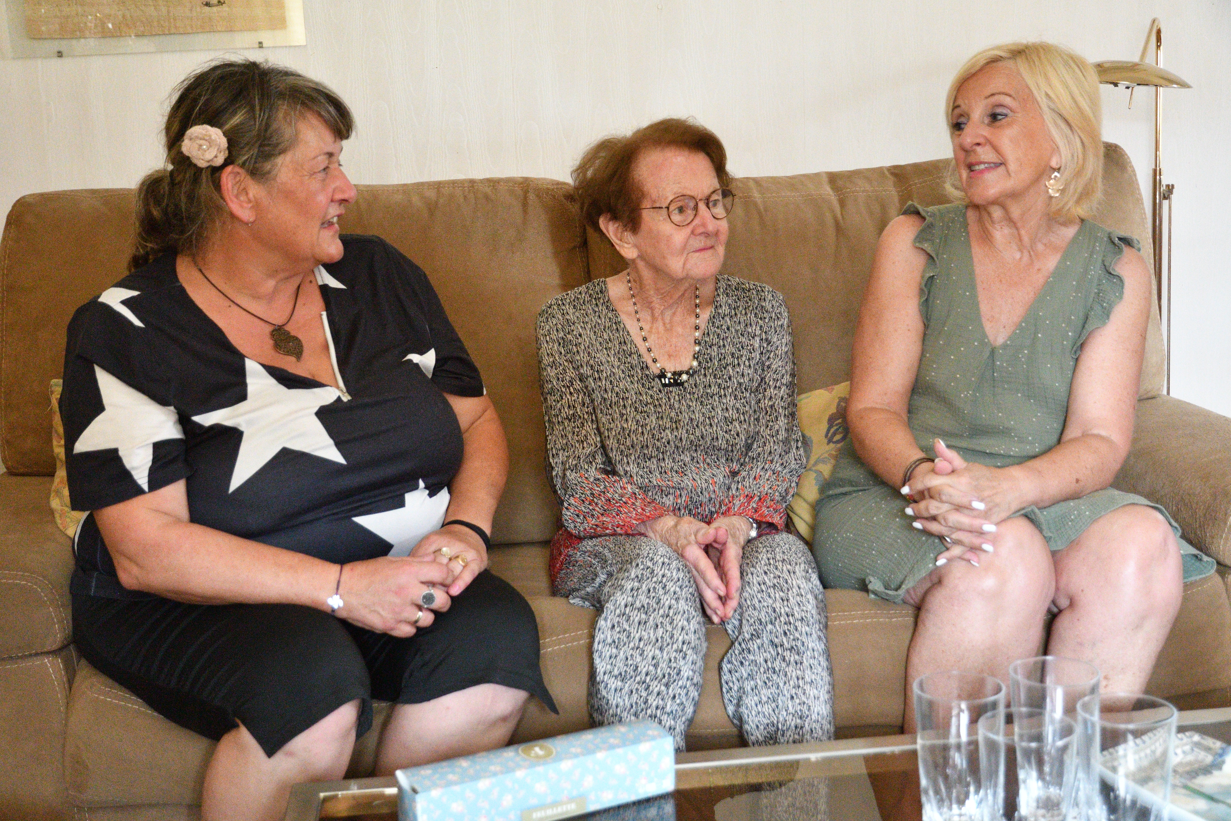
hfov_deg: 43.6
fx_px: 1539
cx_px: 616
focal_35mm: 45
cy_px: 410
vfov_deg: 29.9
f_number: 4.2
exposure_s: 1/125
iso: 6400
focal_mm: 30
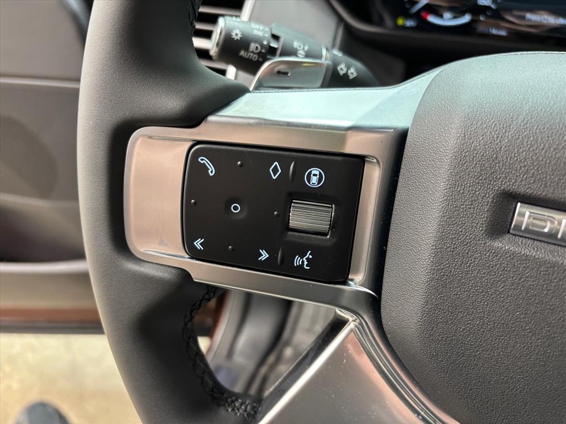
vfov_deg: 53.1
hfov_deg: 67.3
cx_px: 283
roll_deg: -0.6
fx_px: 425
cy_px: 212
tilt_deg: -37.7
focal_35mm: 26
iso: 125
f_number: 1.6
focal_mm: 5.96
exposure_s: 1/50
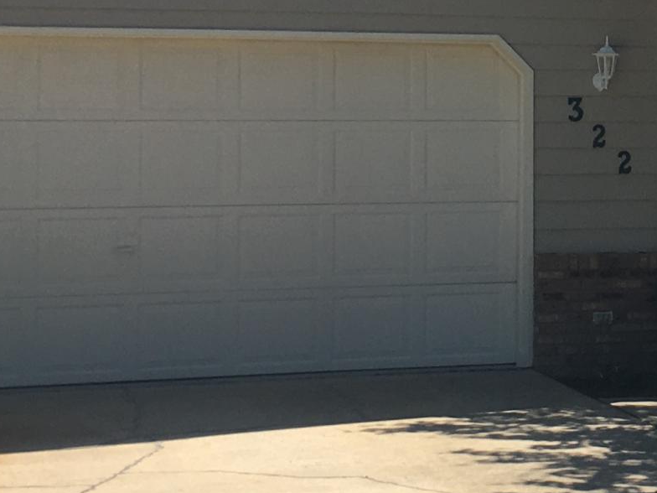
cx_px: 804
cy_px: 57
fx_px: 2107
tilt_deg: +5.3
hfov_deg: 16.9
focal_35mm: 111
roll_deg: -1.9
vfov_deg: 13.2
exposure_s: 1/1603
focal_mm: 4.15
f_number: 2.2
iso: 25
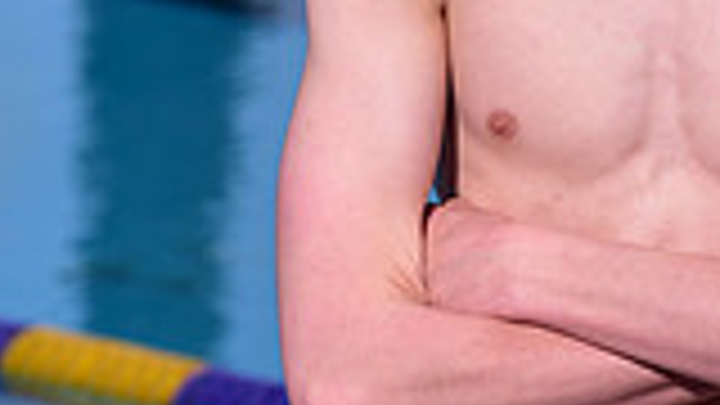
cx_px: 641
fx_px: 10882
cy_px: -171
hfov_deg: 3.8
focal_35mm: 570
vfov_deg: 2.1
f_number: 7.1
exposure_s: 1/250
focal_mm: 150
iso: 80
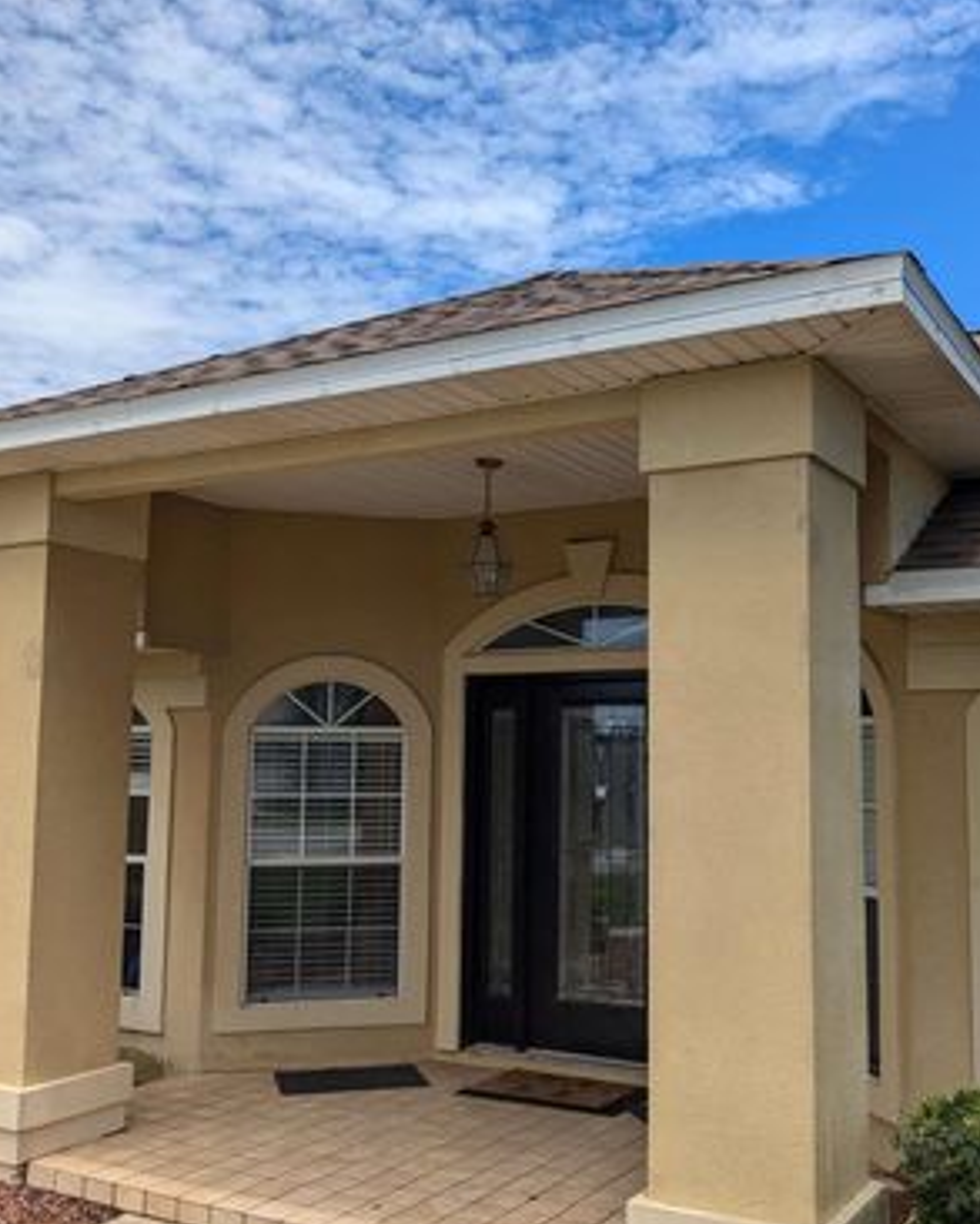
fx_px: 1305
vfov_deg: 50.3
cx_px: 559
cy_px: 620
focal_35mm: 36
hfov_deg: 41.1
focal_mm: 4.38
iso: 48
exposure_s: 1/3344
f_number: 1.73
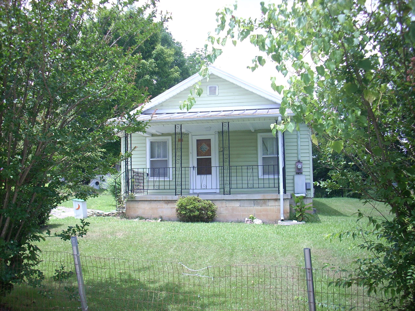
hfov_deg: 50.1
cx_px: 208
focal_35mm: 37
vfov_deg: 38.7
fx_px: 444
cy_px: 156
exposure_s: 1/273
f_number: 2.8
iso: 64
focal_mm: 6.2
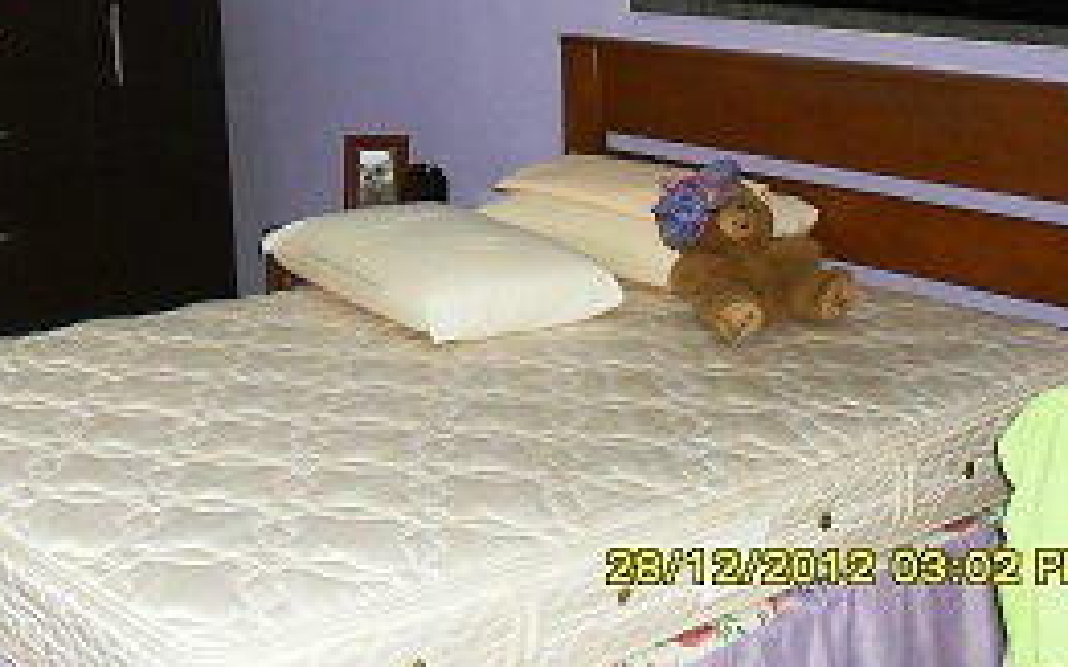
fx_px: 1688
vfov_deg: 21.8
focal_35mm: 58
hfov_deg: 34.7
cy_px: 61
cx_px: 340
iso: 400
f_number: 3.2
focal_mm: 6.3
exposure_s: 1/45
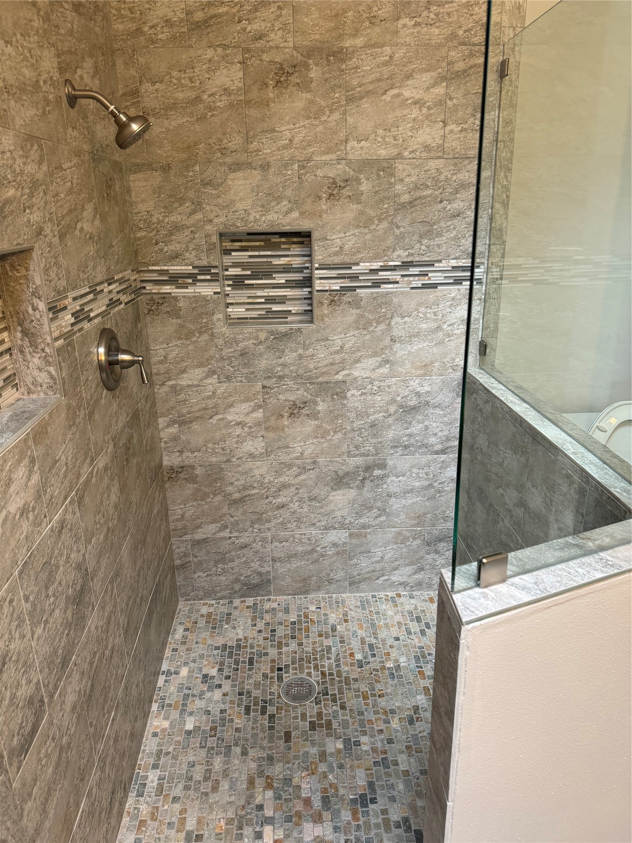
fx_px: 584
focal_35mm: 24
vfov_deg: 71.6
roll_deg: +1.3
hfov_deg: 56.8
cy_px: 422
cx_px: 316
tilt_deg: -17.1
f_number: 1.78
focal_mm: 6.76
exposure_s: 1/60
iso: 200
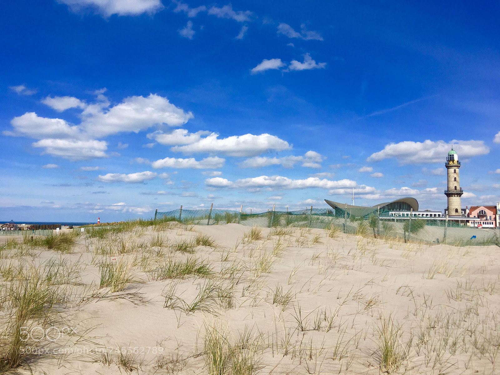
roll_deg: -1.2
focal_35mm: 29
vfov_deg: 48.2
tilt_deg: +5.5
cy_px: 188
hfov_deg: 61.7
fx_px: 419
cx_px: 250
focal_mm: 4.15
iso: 25
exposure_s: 1/2849
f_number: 2.2
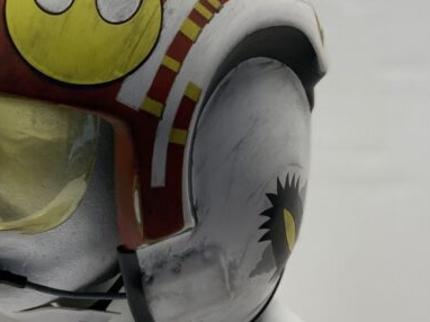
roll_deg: +1.1
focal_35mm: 109
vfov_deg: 13.5
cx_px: 99
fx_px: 1353
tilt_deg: -12.8
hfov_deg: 17.9
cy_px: 81
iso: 80
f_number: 2.4
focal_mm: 6
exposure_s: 1/120
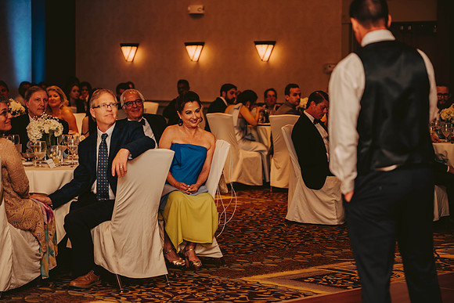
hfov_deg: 19.5
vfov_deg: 13.0
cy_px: 152
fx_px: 1324
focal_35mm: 105
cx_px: 227
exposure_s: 1/60
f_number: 2.8
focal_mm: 105
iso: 800
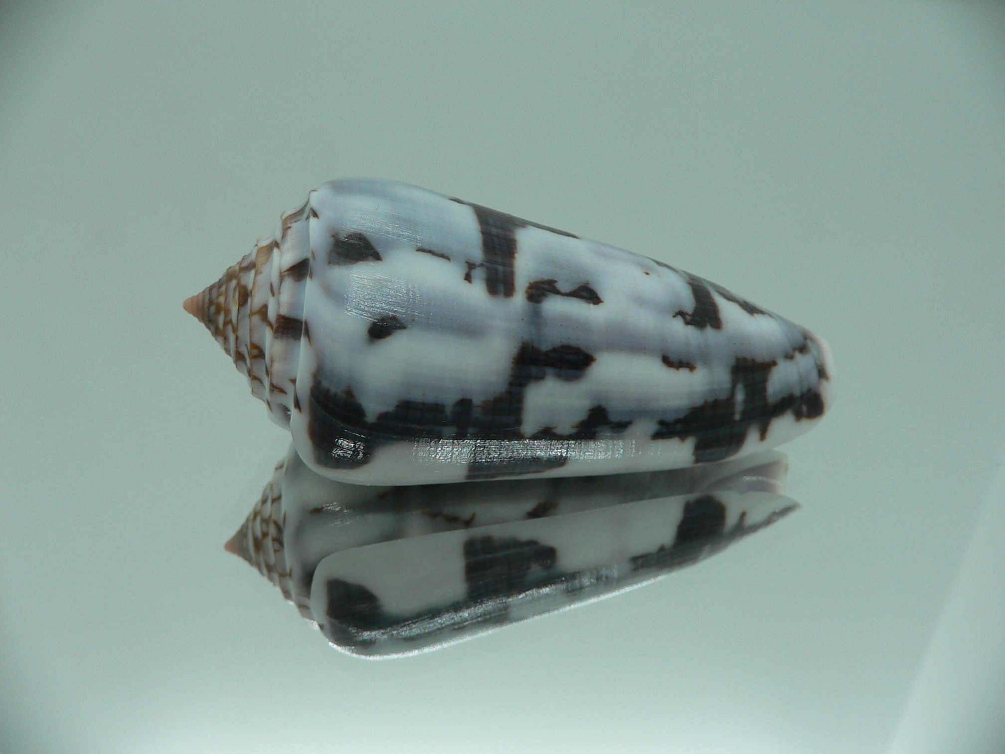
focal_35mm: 35
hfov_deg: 52.6
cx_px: 502
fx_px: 1016
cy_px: 377
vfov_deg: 40.7
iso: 80
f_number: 2.8
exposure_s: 1/60
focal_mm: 4.6
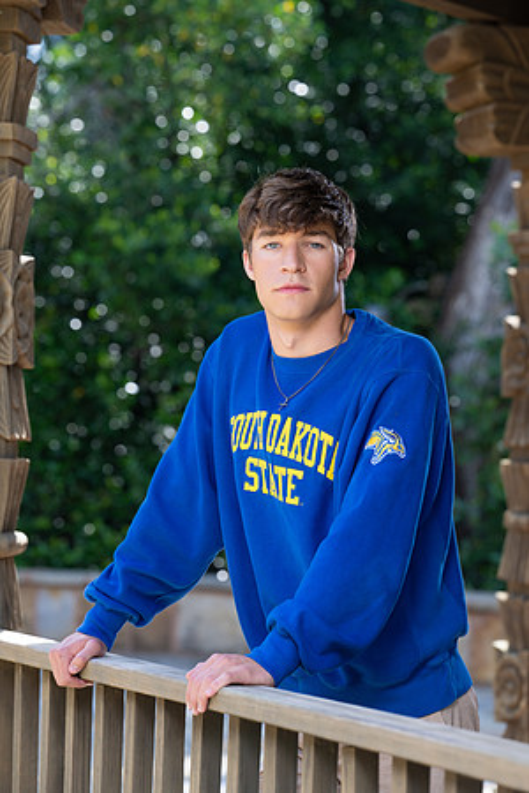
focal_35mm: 104
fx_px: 2292
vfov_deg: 19.6
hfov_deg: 13.2
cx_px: 264
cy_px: 396
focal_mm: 104
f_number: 4.5
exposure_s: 1/200
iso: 100
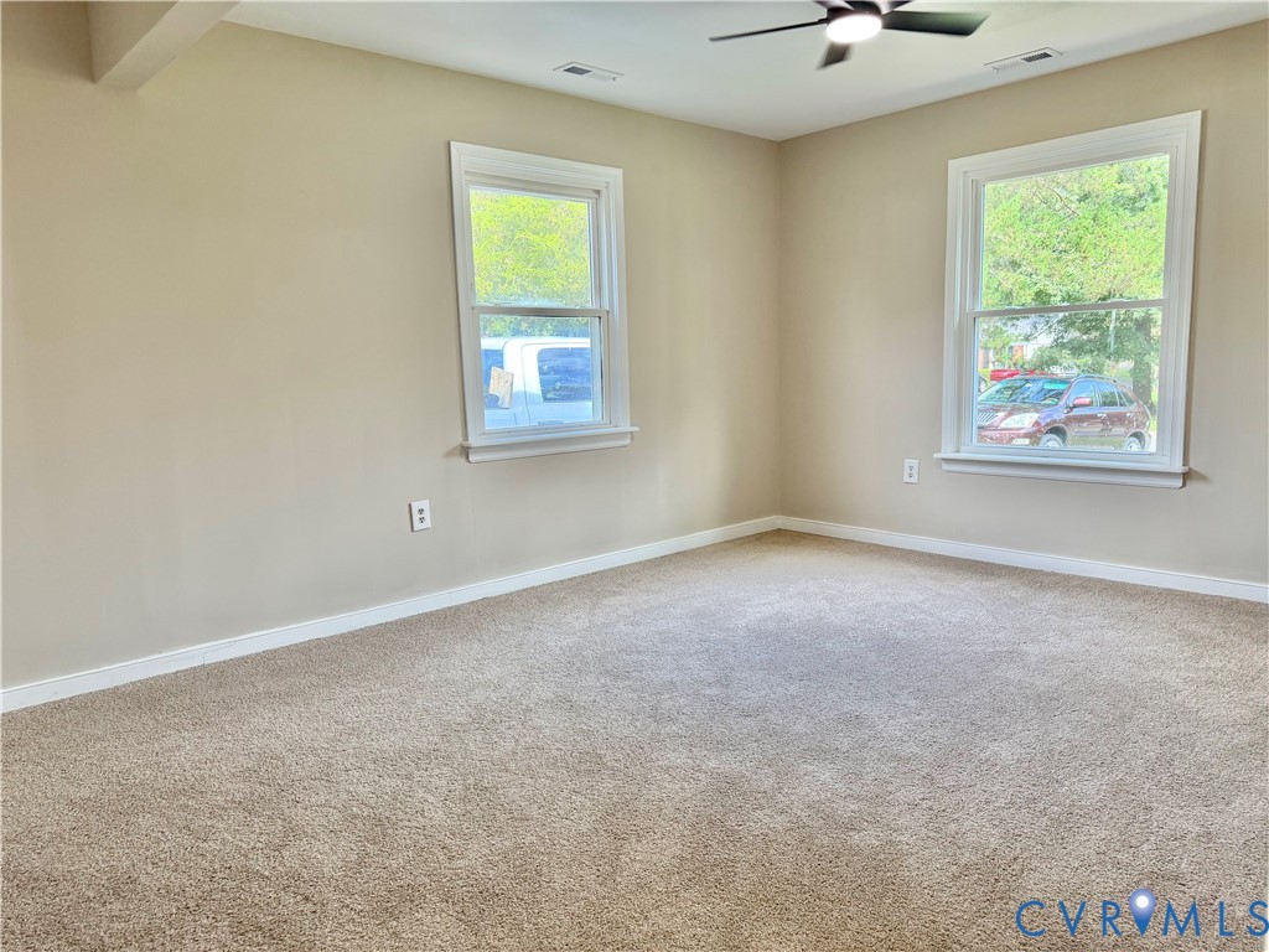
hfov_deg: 71.6
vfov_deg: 56.8
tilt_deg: -7.4
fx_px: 880
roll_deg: +1.8
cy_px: 476
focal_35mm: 24
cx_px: 634
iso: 125
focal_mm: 6.76
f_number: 1.78
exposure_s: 1/194
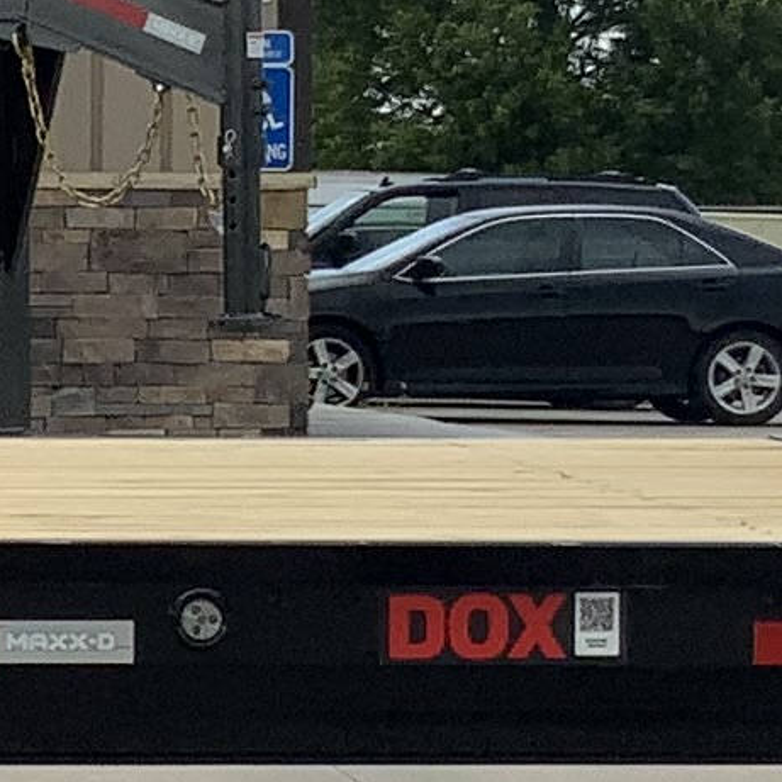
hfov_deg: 7.7
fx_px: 5725
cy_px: 339
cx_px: -343
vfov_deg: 7.8
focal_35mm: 224
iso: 16
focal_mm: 3
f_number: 1.8
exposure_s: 1/1221
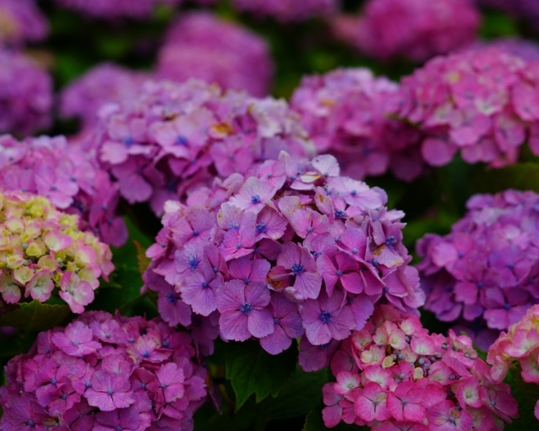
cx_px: 216
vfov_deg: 15.5
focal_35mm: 99
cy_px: 217
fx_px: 1579
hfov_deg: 19.3
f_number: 5.6
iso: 640
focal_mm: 87
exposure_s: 1/1000
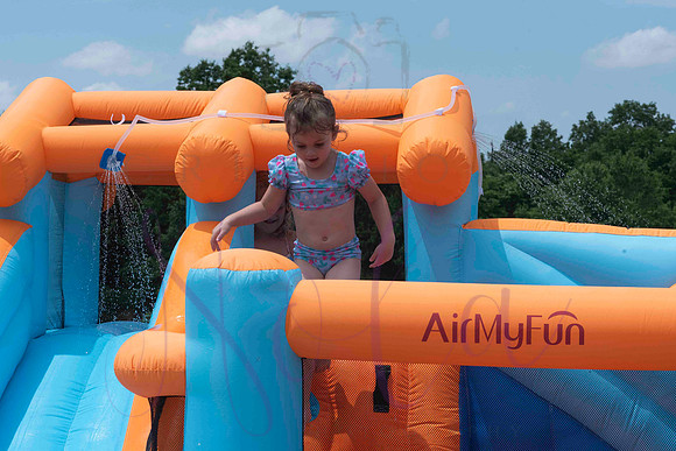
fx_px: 1690
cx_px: 333
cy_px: 222
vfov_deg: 15.2
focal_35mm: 90
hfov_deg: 22.6
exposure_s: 1/1000
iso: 800
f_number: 14
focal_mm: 85
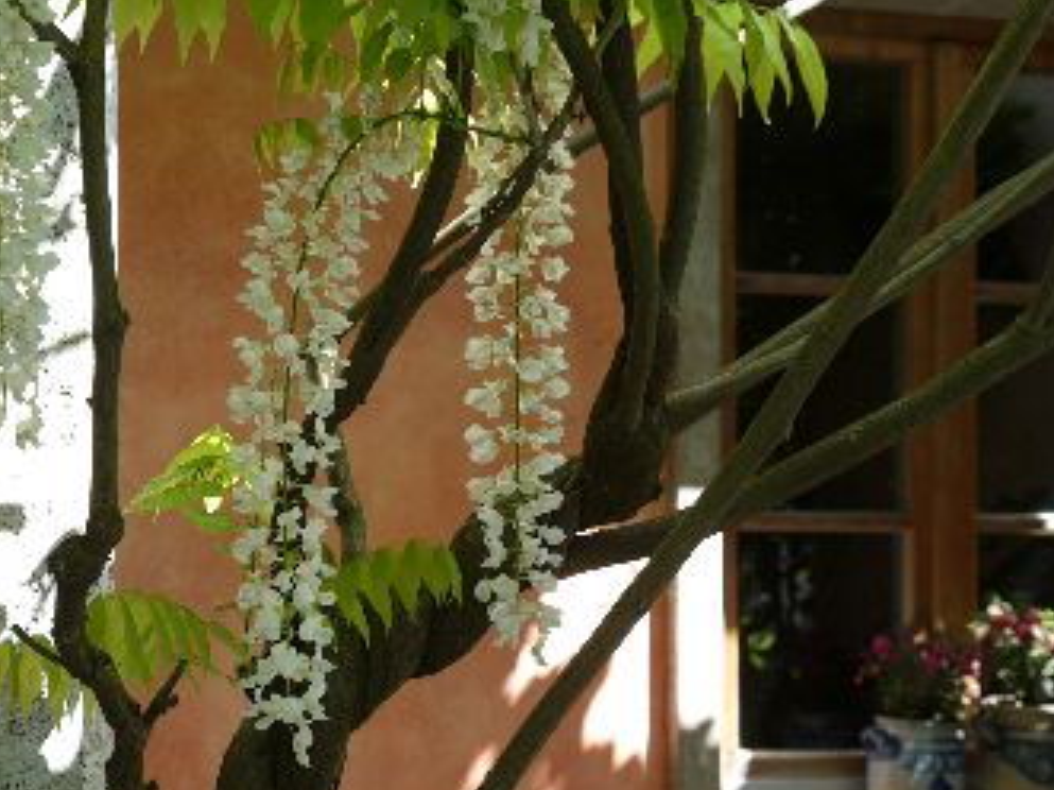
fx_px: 3652
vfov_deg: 12.3
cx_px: 404
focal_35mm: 120
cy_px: 526
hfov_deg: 16.4
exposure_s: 1/60
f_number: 5
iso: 100
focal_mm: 31
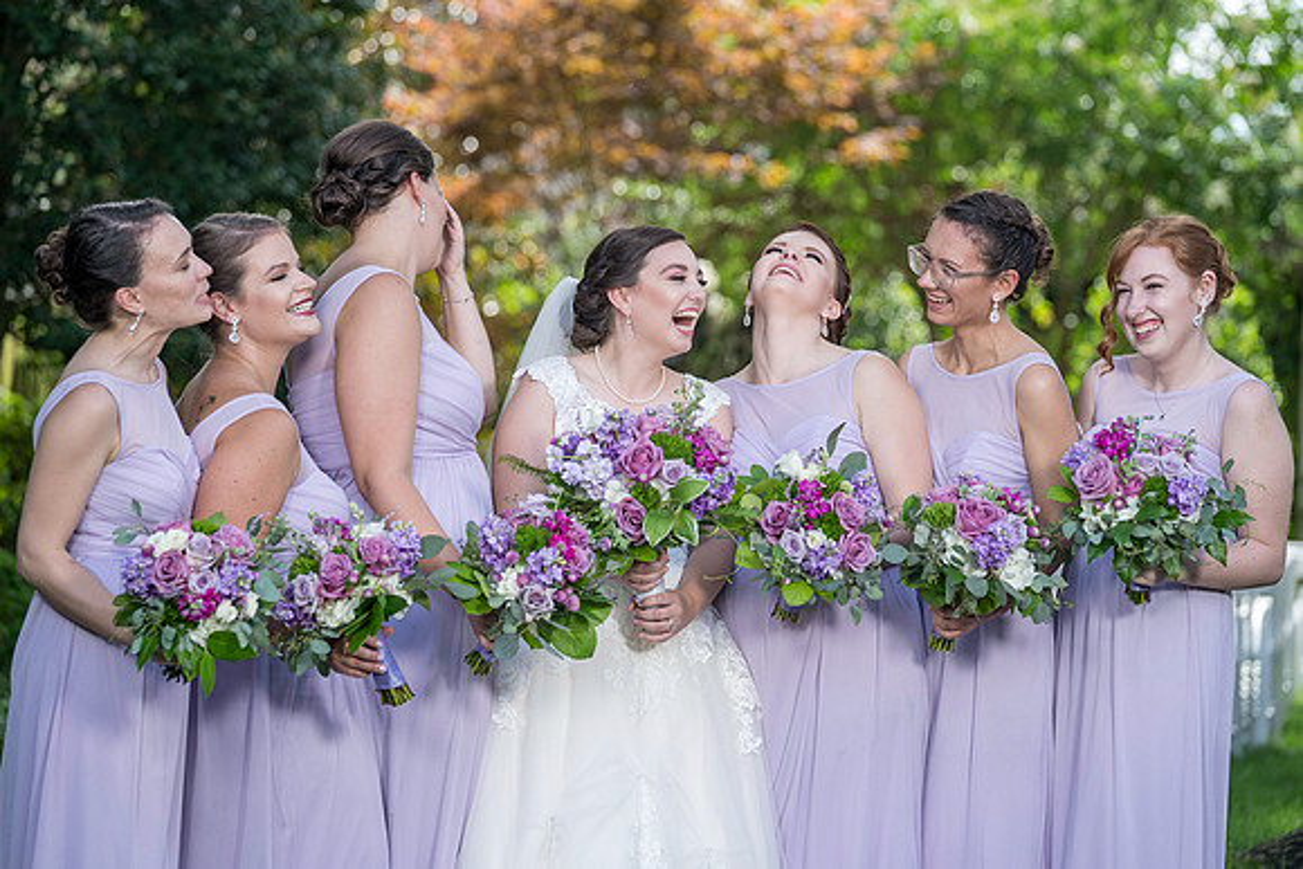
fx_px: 5396
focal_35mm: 149
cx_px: 652
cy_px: 434
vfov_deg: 9.2
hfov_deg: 13.8
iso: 100
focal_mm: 144
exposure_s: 1/200
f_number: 4
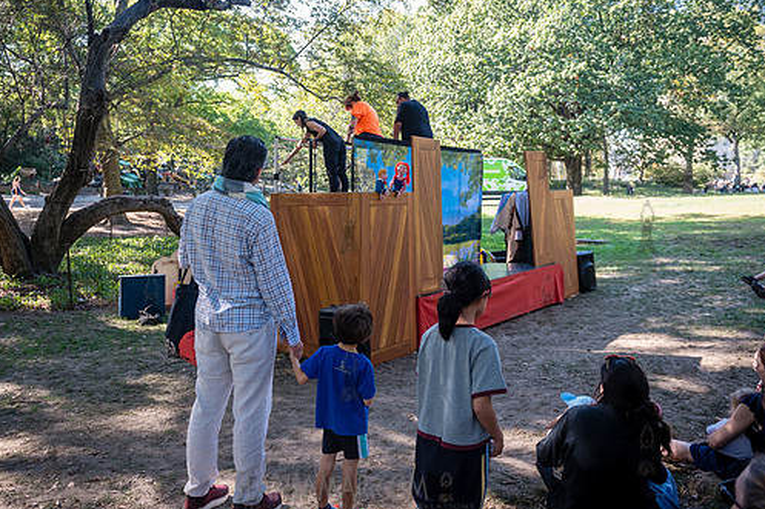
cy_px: 226
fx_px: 595
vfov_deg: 46.3
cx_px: 348
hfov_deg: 65.4
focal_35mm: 28
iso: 1000
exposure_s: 1/500
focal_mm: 24
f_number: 4.5
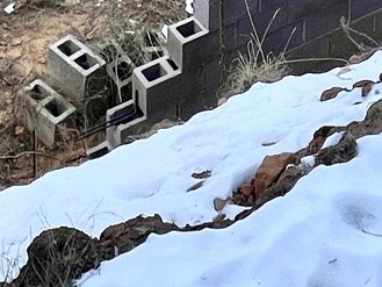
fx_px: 894
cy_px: -496
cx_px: 250
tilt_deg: -6.0
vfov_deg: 12.2
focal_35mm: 81
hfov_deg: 24.0
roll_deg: -1.1
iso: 32
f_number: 1.8
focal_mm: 1.57
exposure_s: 1/1206
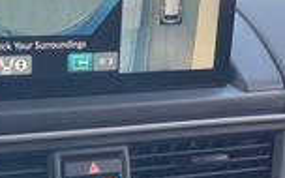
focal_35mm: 82
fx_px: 637
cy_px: 156
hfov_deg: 24.9
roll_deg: -1.9
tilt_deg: -20.5
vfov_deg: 15.7
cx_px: 66
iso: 80
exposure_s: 1/96
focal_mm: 3.99
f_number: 1.8
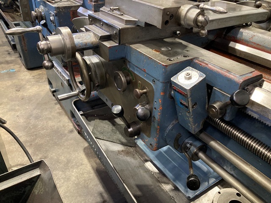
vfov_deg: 49.7
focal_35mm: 28
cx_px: 136
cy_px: 102
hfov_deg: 63.4
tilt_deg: -34.6
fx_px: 219
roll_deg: -1.8
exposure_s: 1/30
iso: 320
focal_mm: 3.99
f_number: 1.8
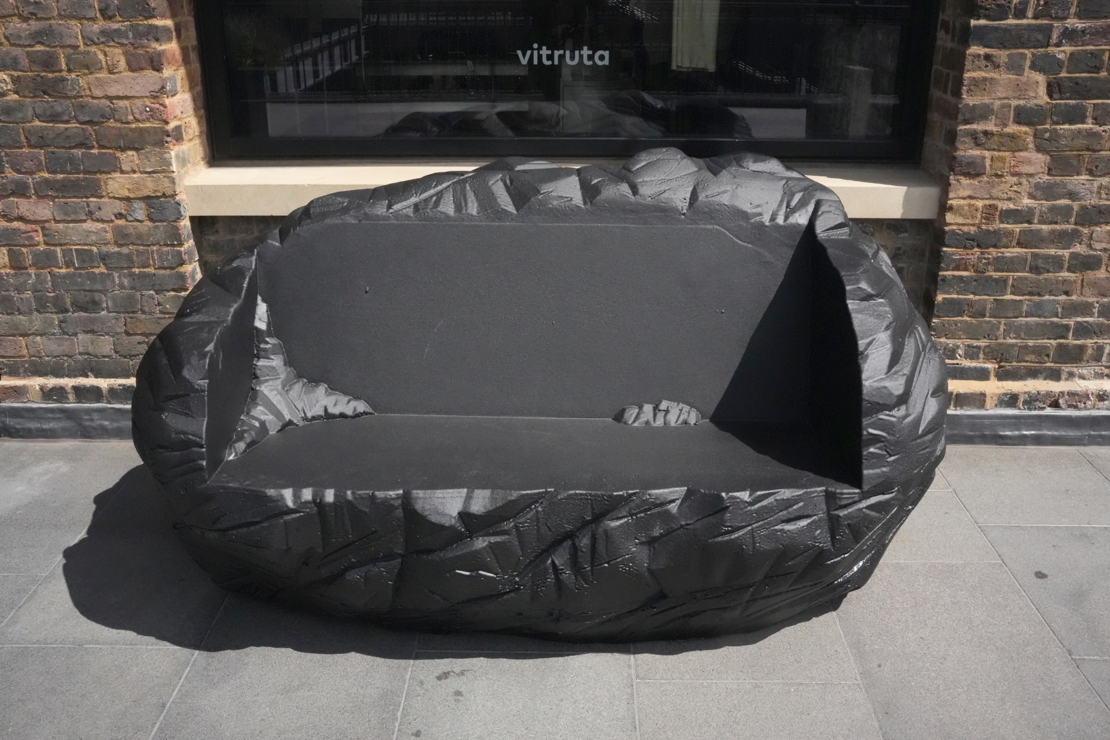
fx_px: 1064
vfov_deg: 38.4
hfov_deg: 55.1
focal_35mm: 34
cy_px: 370
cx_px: 555
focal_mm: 34.5
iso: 12800
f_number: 22
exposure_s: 1/4000
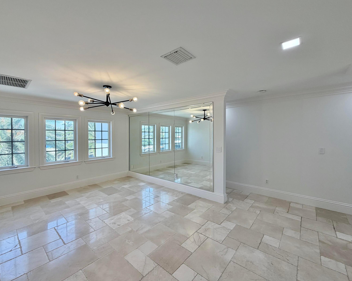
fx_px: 156
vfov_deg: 84.0
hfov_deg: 96.8
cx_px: 173
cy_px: 138
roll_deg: -0.3
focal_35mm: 15
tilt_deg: -0.6
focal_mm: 2.22
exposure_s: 1/120
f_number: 2.2
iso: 64
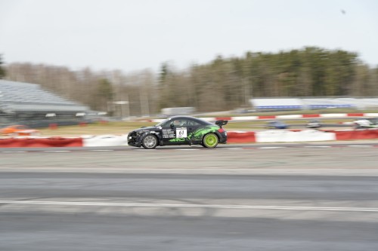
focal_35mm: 102
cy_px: 126
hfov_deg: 20.0
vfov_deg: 13.4
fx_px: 1071
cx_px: 189
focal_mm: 102
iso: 100
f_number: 9
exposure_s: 1/50
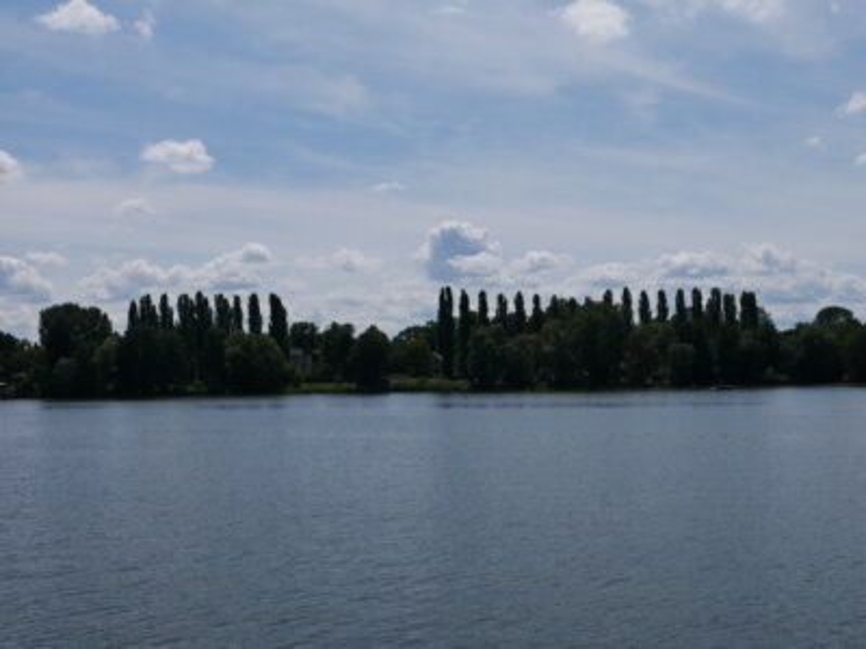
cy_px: 324
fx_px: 1251
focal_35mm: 50
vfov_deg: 29.1
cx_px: 433
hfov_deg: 38.2
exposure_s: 1/800
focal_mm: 25
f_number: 11
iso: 200
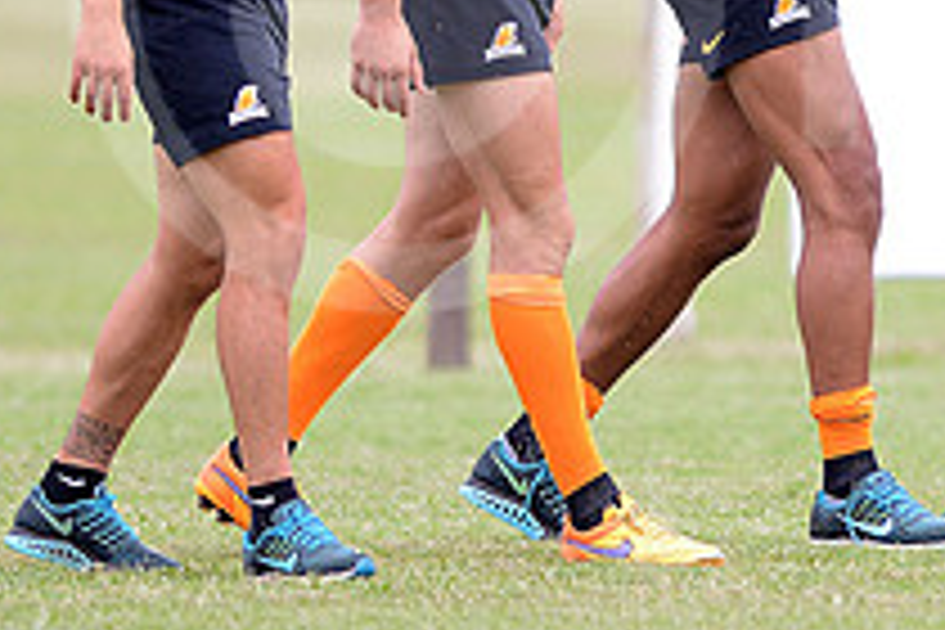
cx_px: 1166
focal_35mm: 827
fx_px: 21707
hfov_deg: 2.5
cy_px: -7
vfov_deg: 1.7
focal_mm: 300
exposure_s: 1/1000
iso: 400
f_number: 2.8
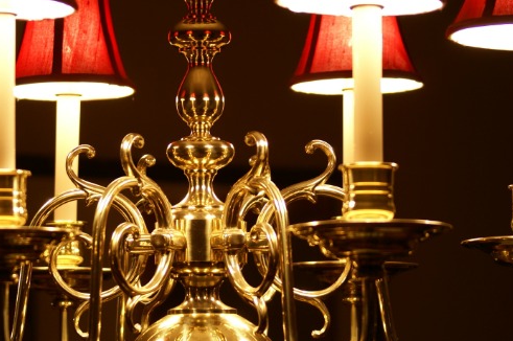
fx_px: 1958
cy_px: 175
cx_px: 204
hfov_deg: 14.9
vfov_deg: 9.9
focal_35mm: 138
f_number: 4.5
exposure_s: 1/8
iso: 100
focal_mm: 75
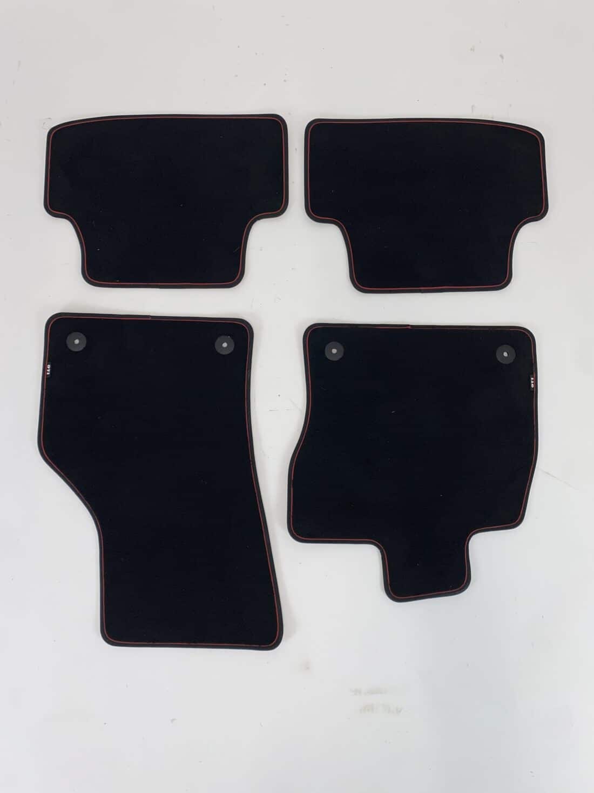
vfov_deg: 67.3
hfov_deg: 53.1
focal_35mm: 26
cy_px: 396
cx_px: 297
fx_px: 595
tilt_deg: -82.8
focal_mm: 4.25
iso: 32
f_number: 1.8
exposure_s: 1/119
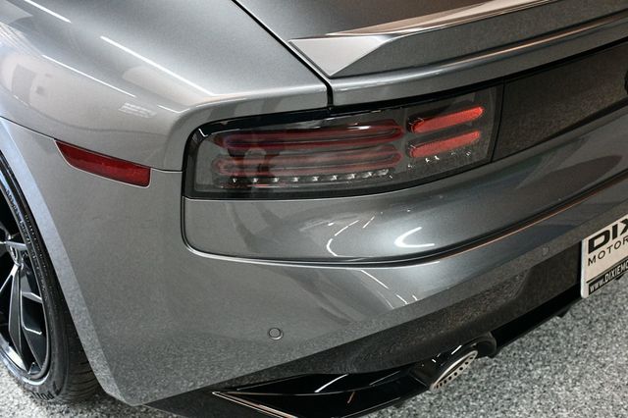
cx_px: 314
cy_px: 209
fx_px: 837
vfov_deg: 28.0
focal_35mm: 48
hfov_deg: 41.1
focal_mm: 32
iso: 3200
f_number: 4
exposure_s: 1/125
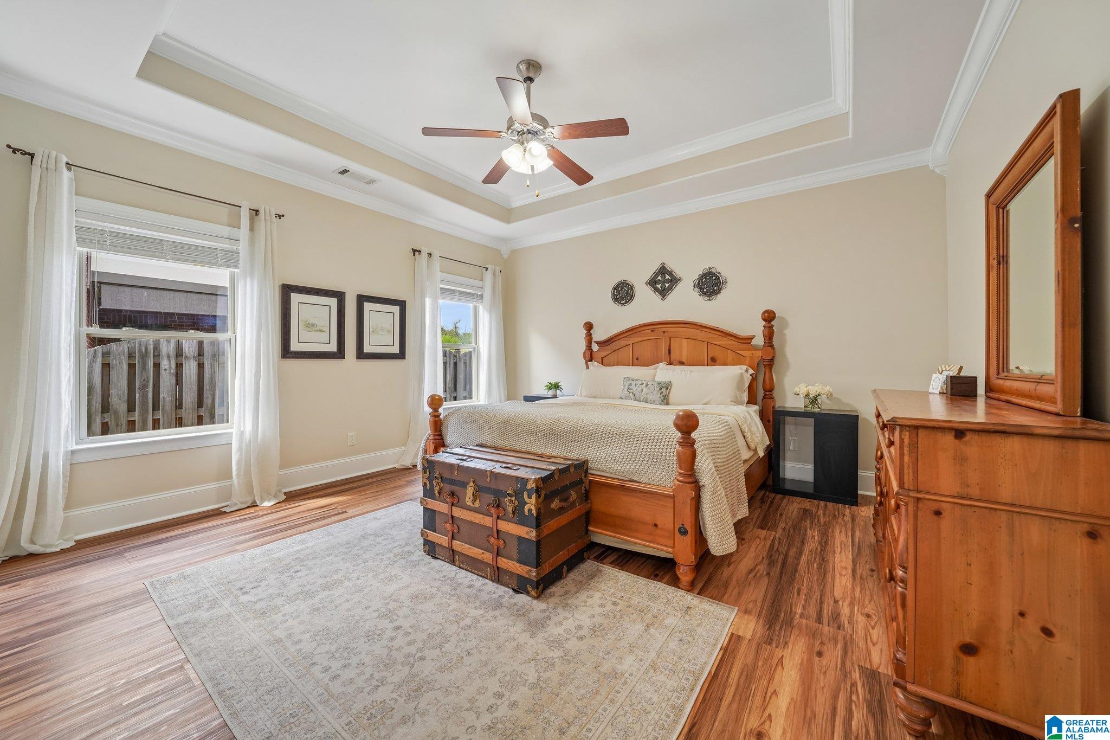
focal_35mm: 13
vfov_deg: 85.4
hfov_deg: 108.3
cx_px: 555
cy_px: 370
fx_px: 401
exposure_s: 1/15
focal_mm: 13
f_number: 8
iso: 400
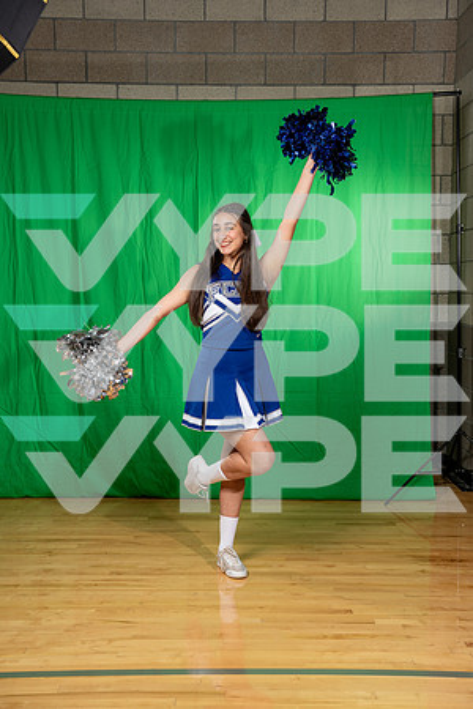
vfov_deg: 39.6
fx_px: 985
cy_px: 354
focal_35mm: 50
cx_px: 236
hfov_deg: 27.0
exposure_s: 1/250
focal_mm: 50
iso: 160
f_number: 5
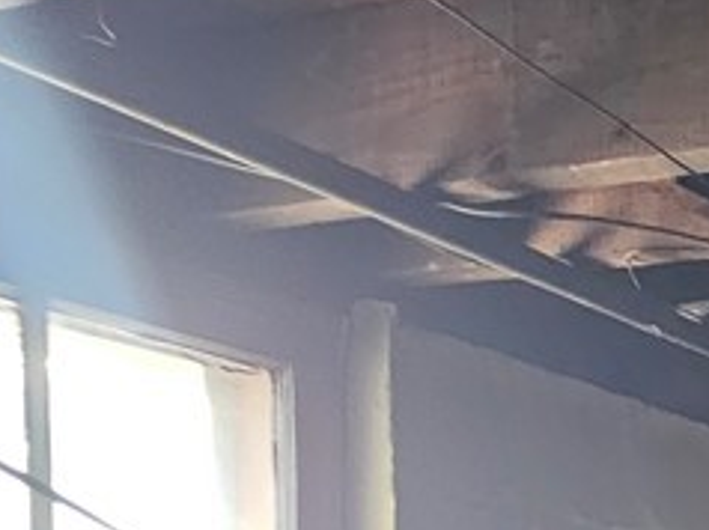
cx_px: 1260
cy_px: 825
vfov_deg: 21.3
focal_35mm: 56
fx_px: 1146
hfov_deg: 22.0
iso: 1000
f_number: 2.2
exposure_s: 1/24
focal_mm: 2.2
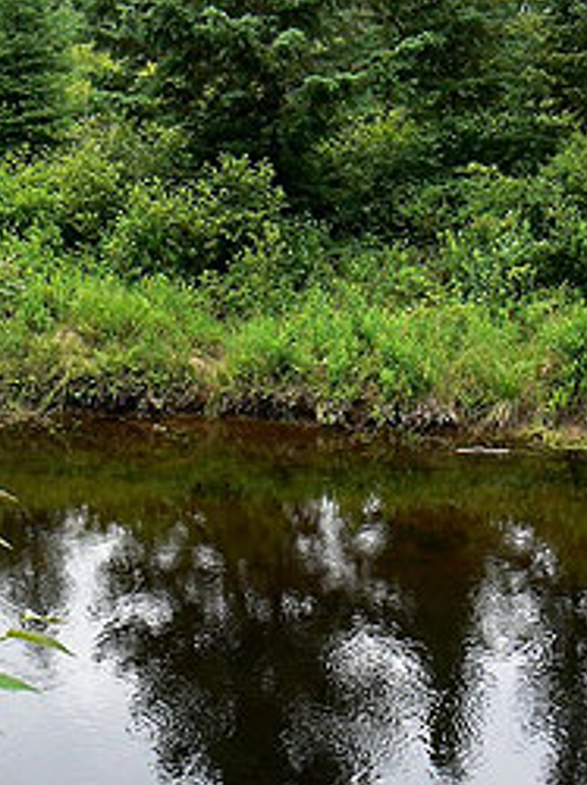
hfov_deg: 19.1
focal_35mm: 77
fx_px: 1744
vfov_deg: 25.2
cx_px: 358
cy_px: 270
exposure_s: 1/100
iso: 80
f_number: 5.6
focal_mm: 6.2
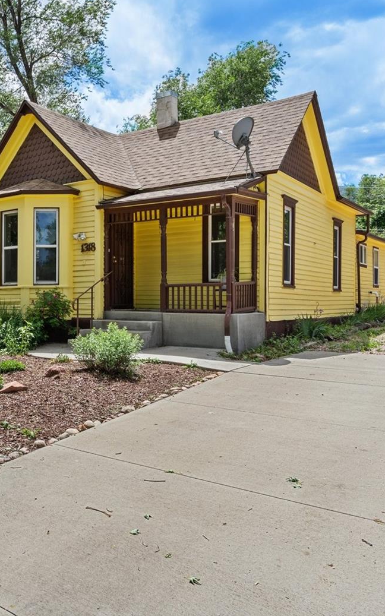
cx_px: 64
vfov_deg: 58.1
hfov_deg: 36.7
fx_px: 554
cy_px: 301
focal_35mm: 33
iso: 100
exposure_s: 1/50
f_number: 11
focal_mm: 21
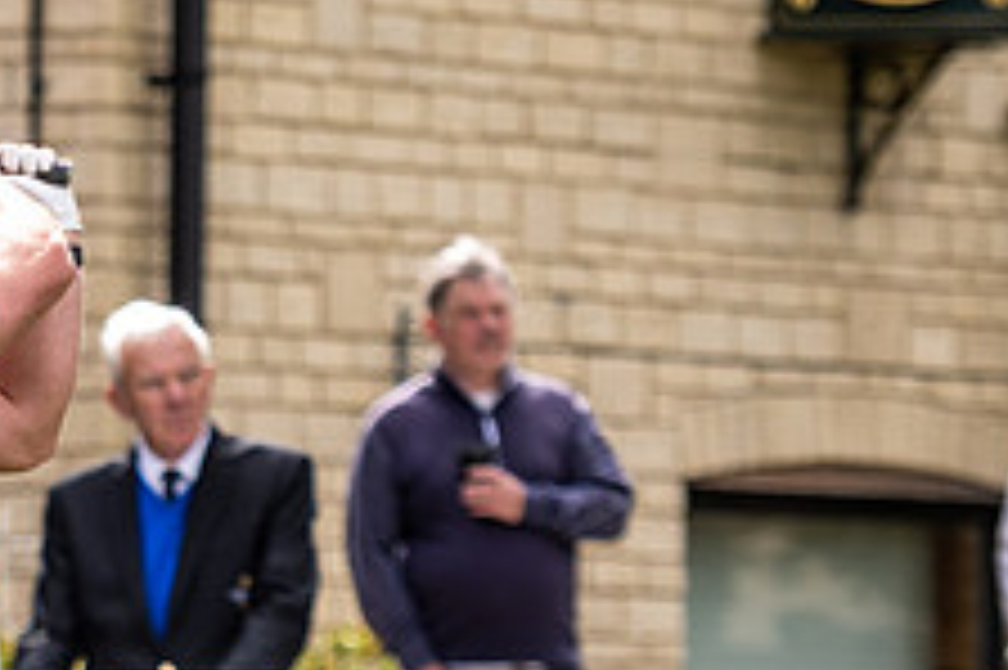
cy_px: 863
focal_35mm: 484
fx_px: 13542
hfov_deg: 4.3
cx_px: -230
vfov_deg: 2.8
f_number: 2.8
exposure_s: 1/1250
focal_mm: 125
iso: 200
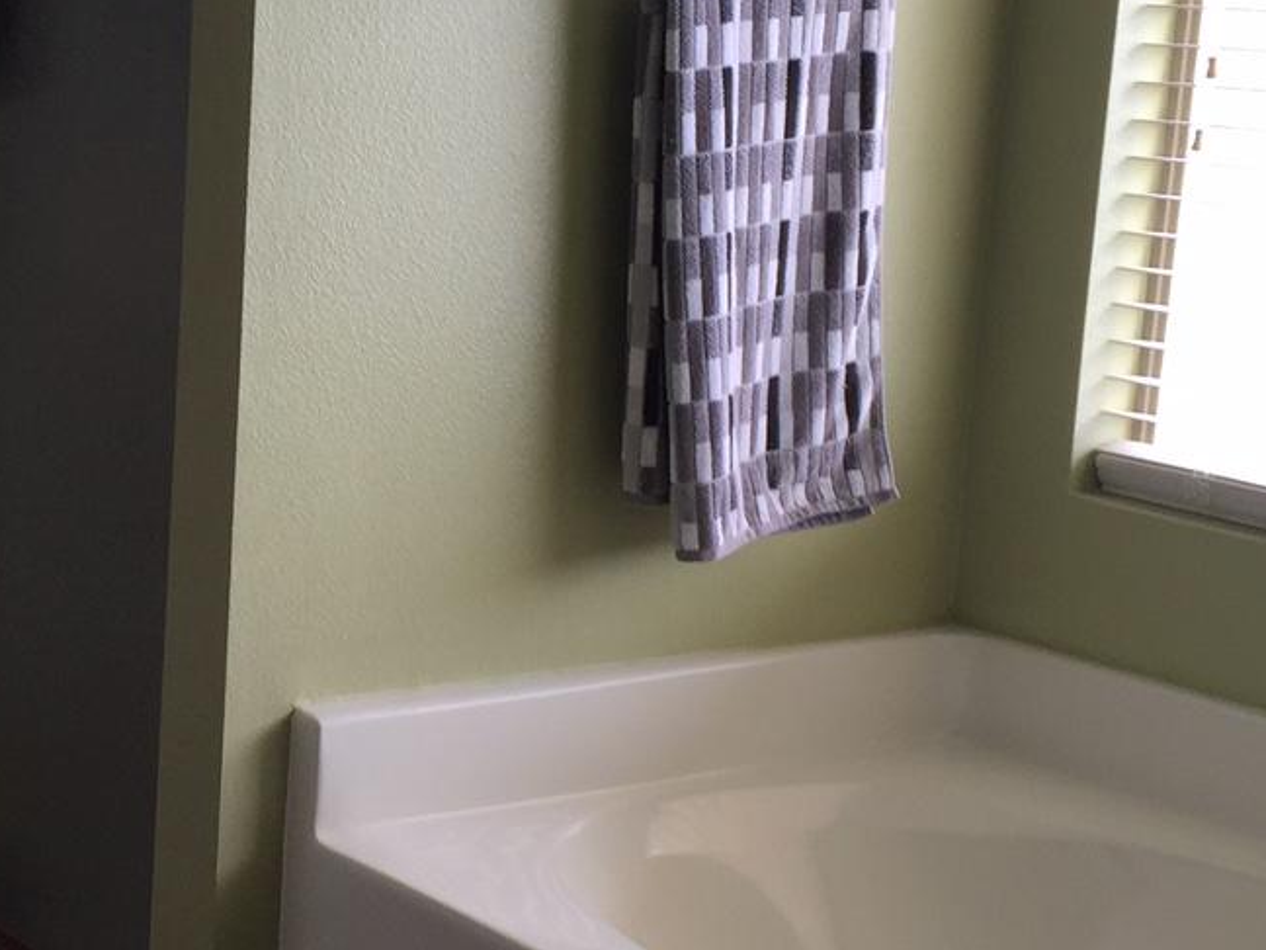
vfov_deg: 20.2
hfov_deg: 25.9
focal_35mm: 73
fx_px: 2670
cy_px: 459
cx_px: 162
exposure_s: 1/40
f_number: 2.2
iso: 32
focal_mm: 4.15
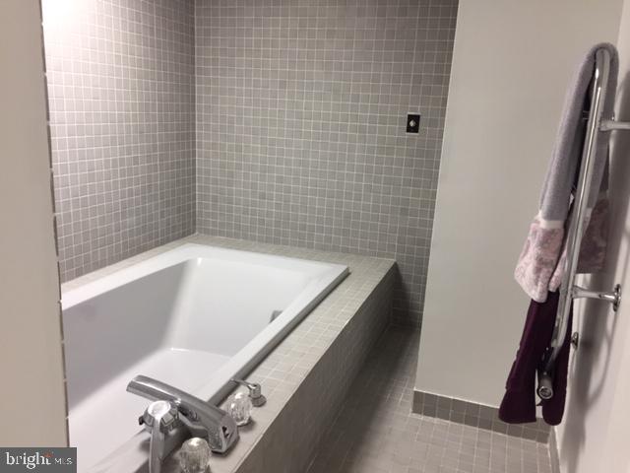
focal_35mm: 29
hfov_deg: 61.7
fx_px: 528
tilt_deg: -14.1
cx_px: 315
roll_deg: -1.7
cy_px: 236
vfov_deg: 48.2
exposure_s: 1/30
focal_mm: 4.15
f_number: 2.2
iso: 64
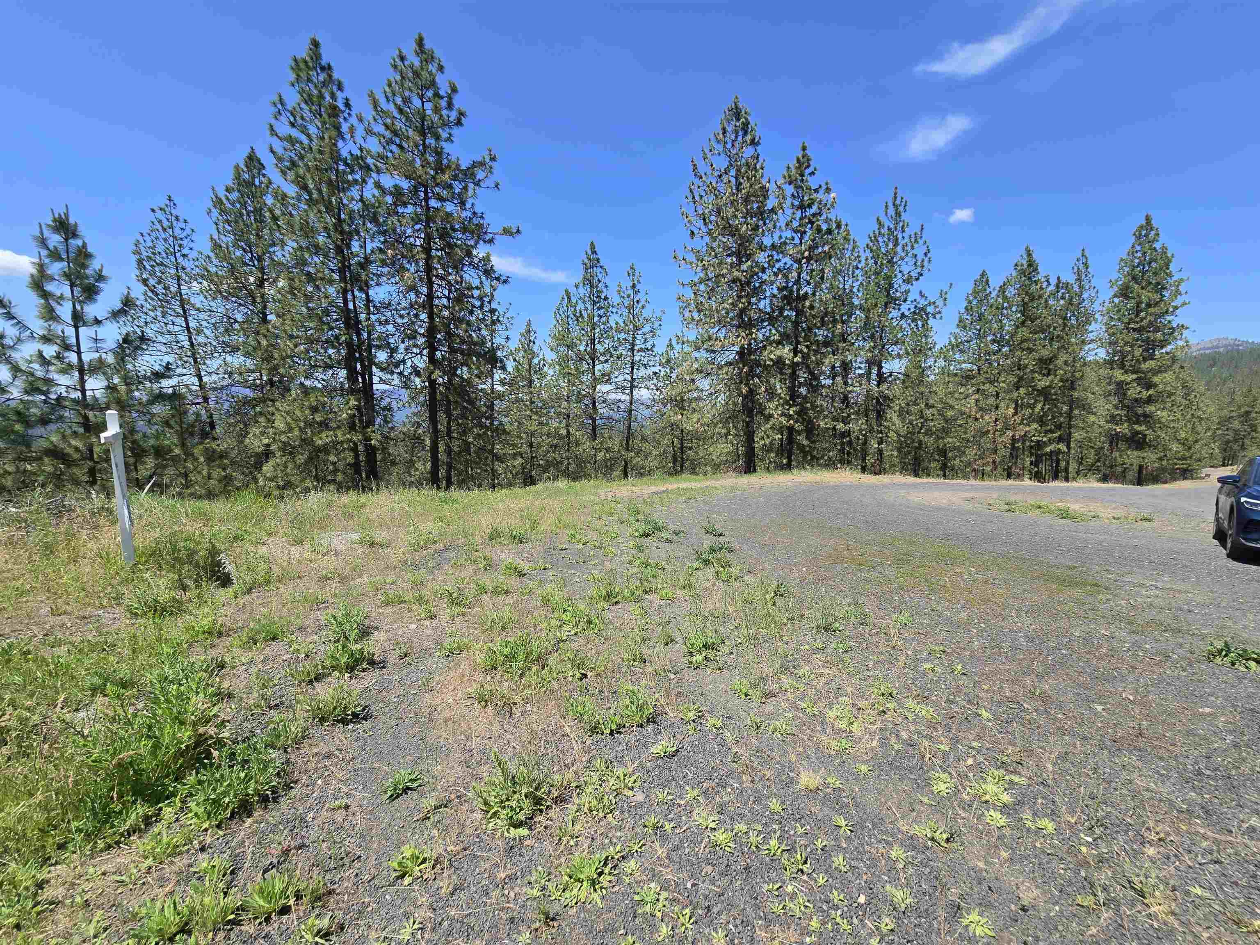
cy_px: 472
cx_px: 630
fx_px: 473
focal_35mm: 13
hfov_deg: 106.2
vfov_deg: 89.9
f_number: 2.2
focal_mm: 2.2
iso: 50
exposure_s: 1/1636
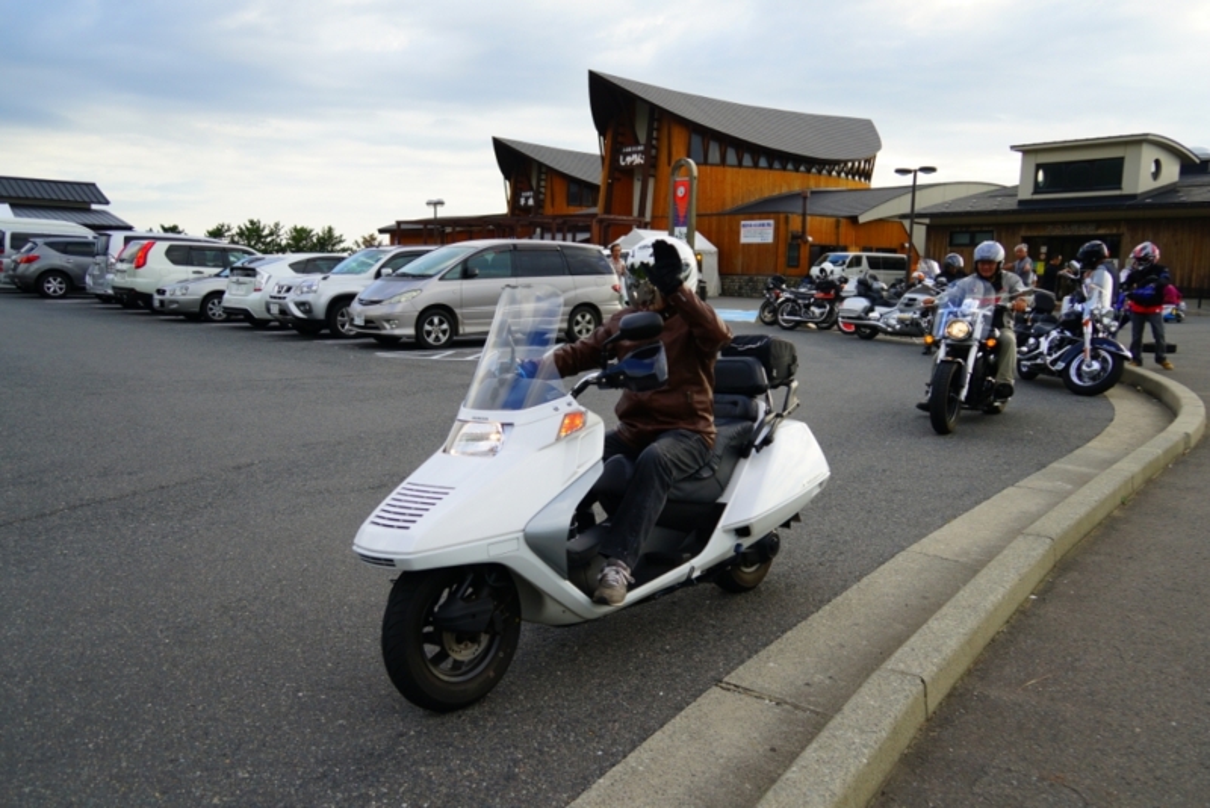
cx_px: 605
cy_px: 404
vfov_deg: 42.4
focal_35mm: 31
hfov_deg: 60.3
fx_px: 1042
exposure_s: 1/1000
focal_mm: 21
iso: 250
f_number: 4
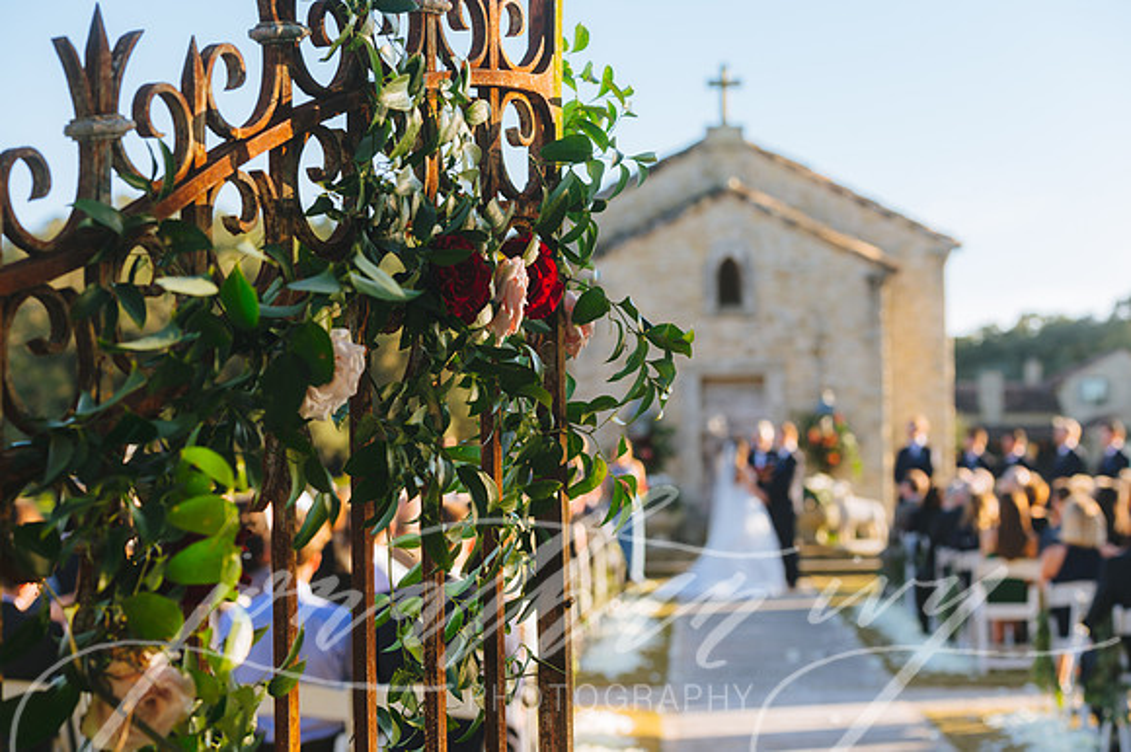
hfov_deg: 28.9
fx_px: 2198
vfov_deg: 19.4
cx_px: 566
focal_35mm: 70
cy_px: 376
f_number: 3.5
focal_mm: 70
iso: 100
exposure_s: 1/125
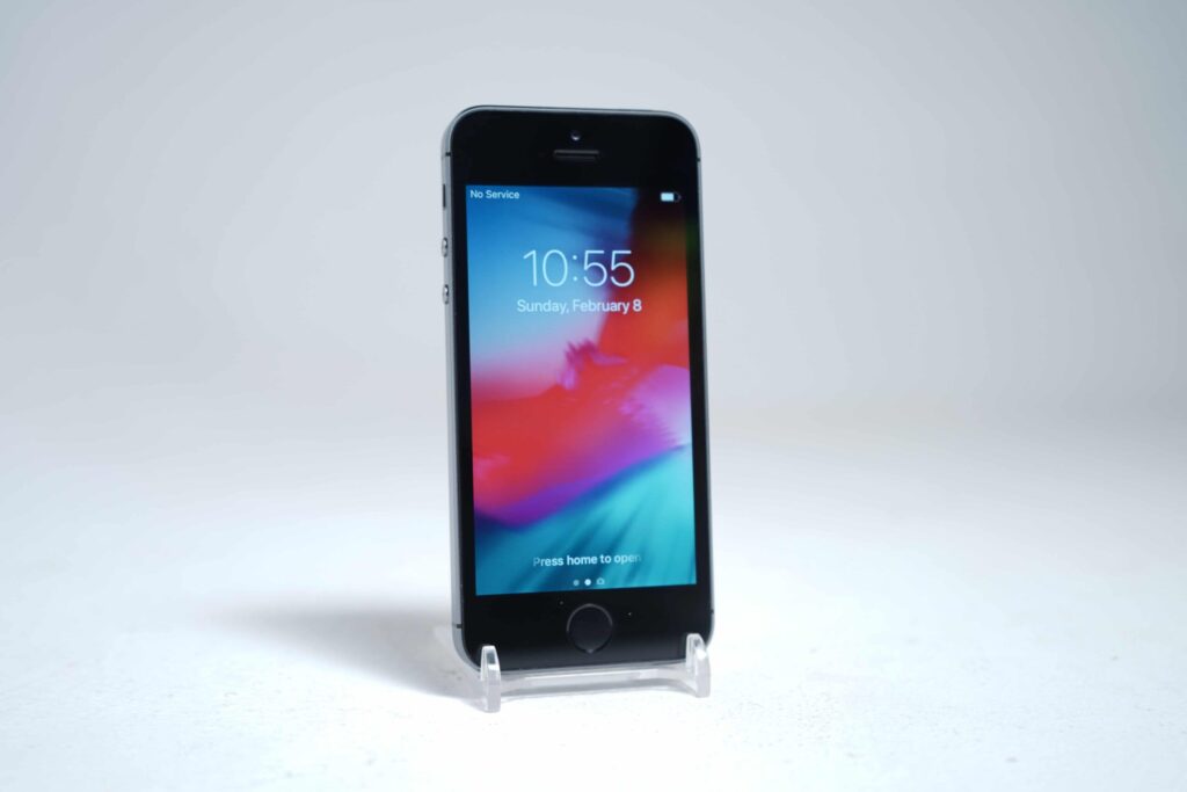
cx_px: 594
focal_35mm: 43
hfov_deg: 45.4
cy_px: 396
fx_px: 1418
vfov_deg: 31.2
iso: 64
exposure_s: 1/4
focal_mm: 43
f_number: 4.5
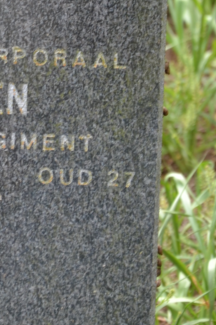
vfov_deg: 4.5
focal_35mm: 458
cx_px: -64
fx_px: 4123
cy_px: 73
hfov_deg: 3.0
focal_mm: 98
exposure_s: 1/125
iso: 220
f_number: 5.6
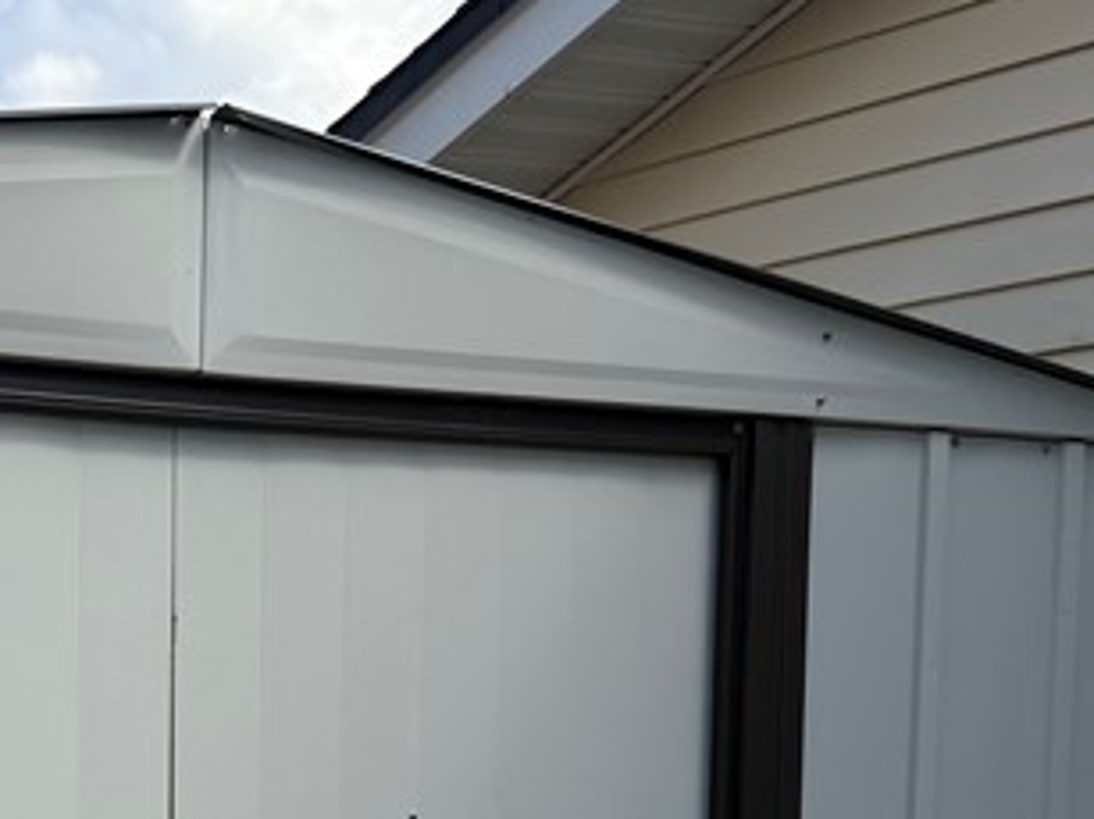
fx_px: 2527
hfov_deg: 23.5
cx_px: 25
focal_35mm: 80
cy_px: 1018
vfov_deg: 17.4
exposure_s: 1/3759
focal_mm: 6.76
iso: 80
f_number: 1.78
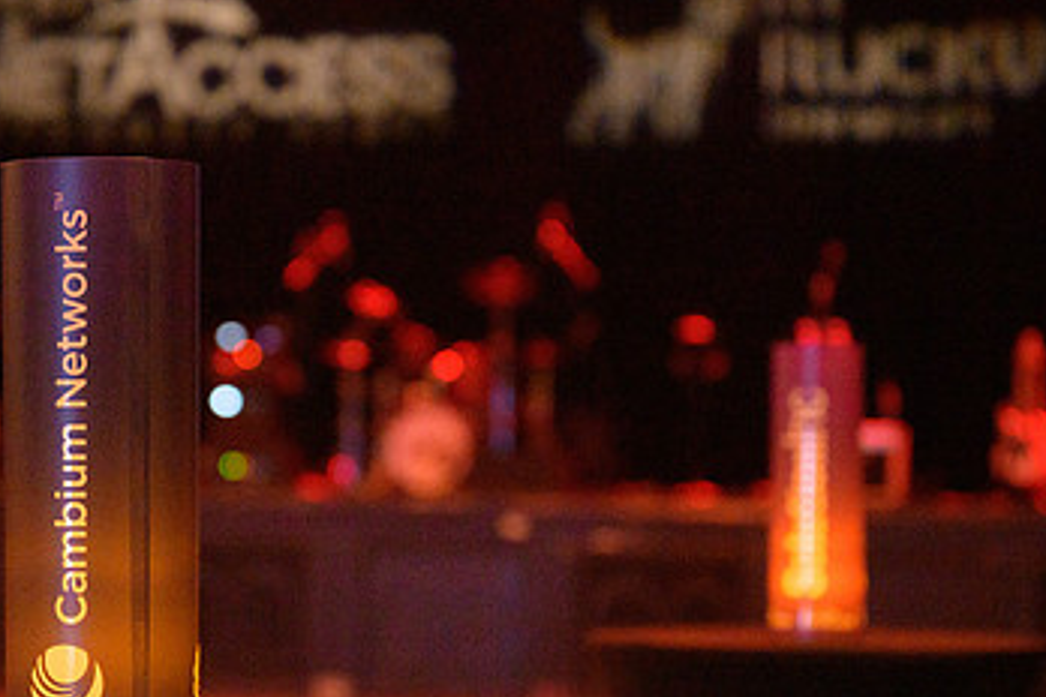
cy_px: 416
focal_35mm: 120
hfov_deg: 17.0
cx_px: 391
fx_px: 3486
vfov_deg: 11.4
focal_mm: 70
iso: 3200
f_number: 2.8
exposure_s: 1/125
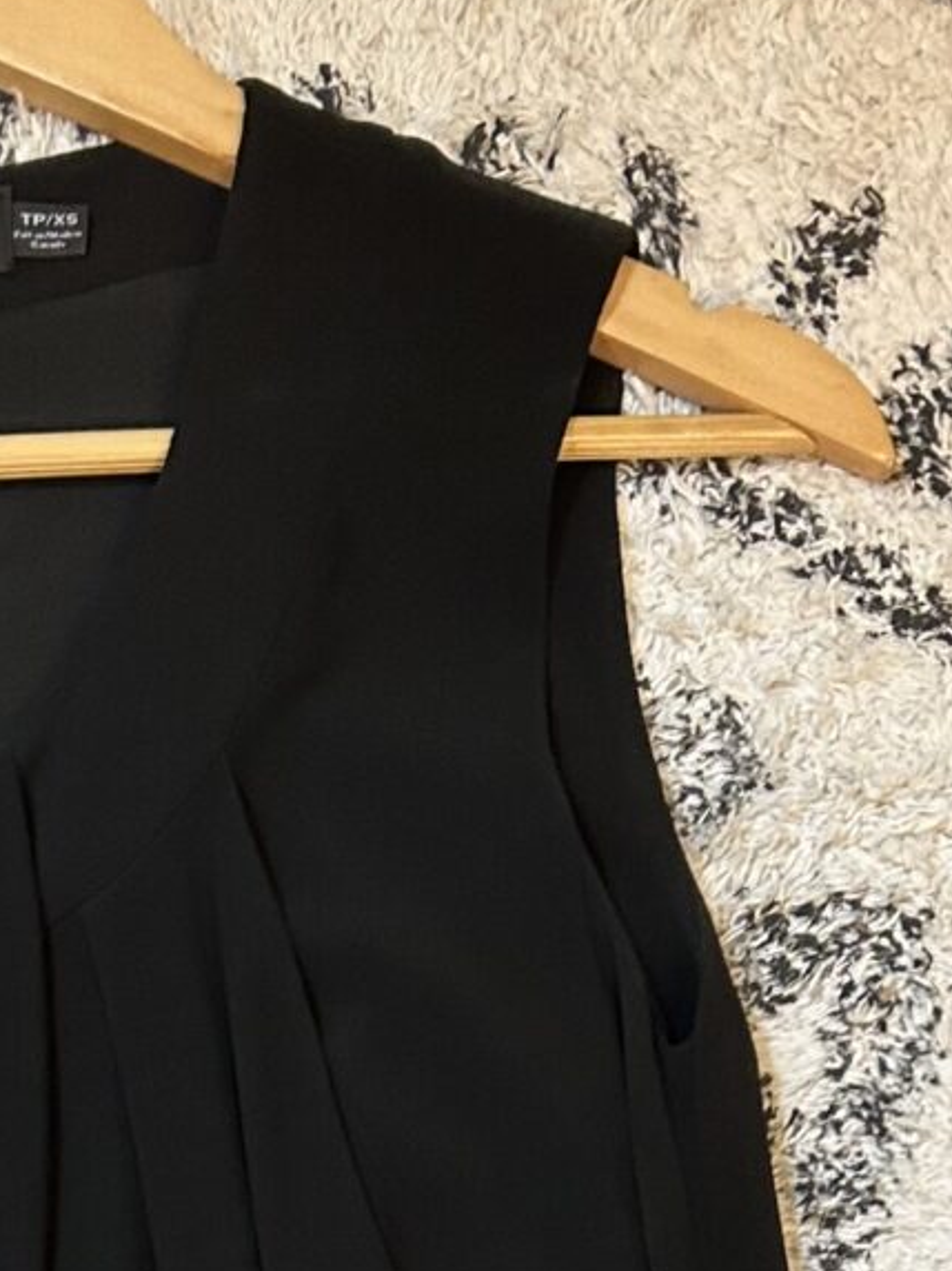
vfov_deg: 17.6
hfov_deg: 15.7
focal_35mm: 93
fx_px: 3414
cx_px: 100
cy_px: 2207
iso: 250
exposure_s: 1/60
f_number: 1.5
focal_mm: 5.7
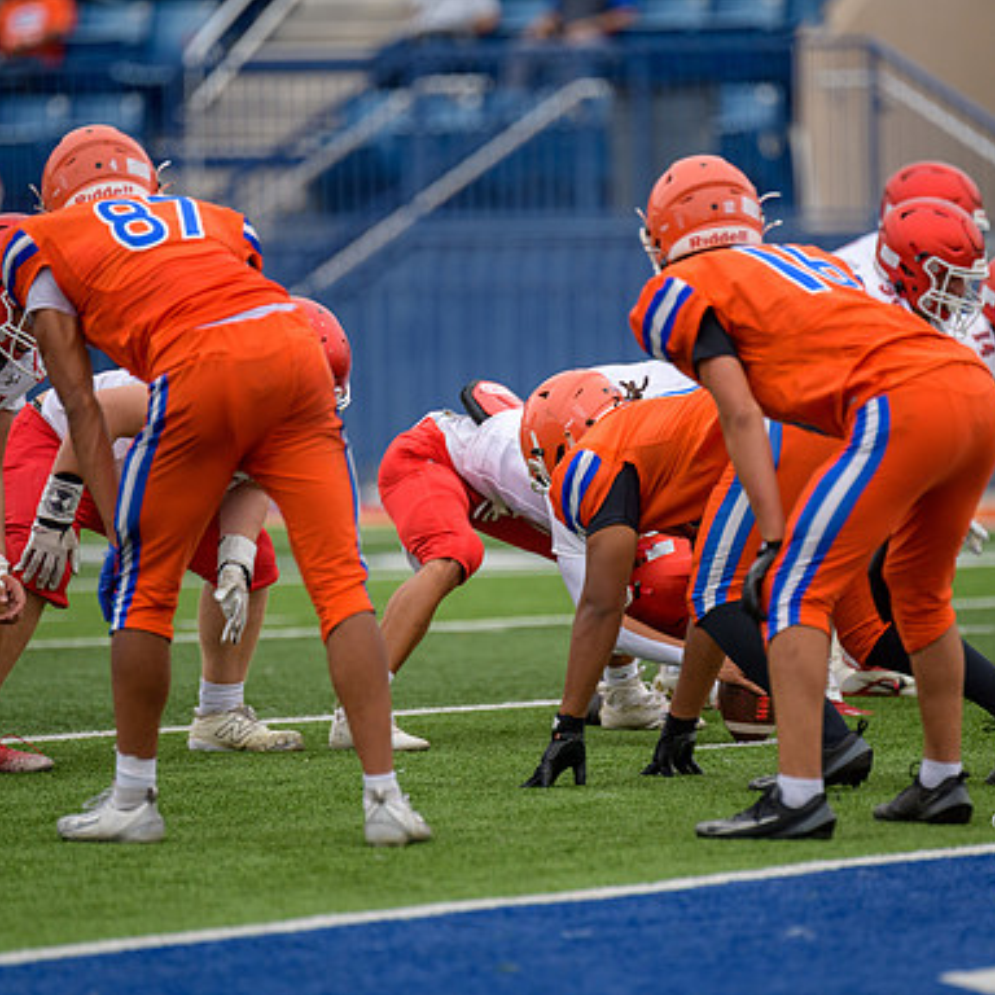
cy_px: 499
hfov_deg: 4.6
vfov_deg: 4.6
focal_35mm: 385
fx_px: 12520
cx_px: 518
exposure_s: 1/800
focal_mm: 300
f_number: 2.8
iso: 280
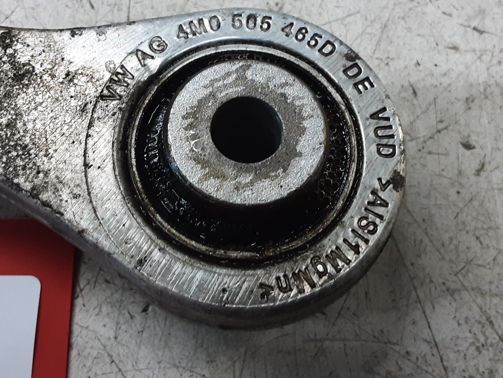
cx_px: 210
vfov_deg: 36.4
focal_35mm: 39
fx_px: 567
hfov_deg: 47.7
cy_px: 125
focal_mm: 2.91
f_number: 1.9
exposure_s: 1/50
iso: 100
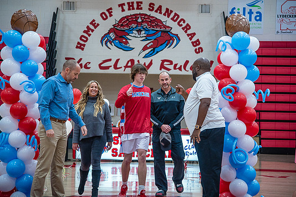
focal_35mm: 93
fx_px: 764
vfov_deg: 14.7
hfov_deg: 21.9
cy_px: 93
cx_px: 147
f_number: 4
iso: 2000
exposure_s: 1/320
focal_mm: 86
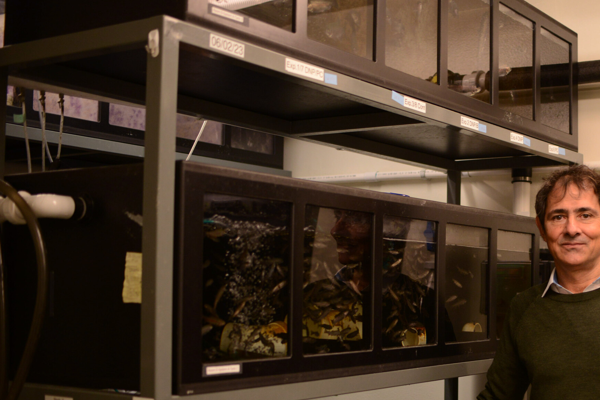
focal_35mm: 58
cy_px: 272
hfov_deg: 33.7
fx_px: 967
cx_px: 463
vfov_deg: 23.3
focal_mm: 35
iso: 800
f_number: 2.8
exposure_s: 1/160
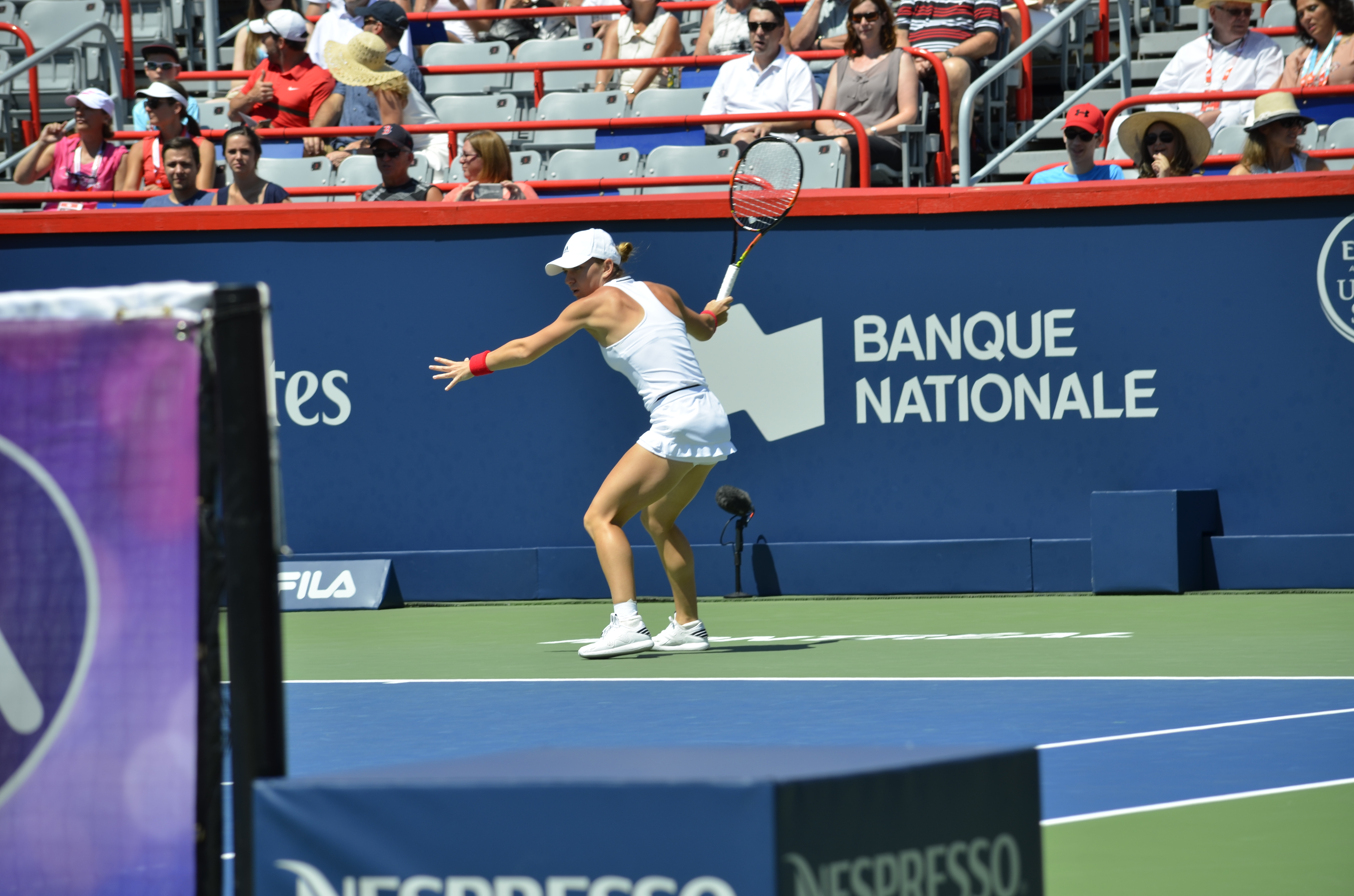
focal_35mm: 195
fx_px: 7319
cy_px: 448
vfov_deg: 7.0
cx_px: 677
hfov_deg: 10.6
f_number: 6.3
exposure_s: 1/640
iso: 100
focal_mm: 130
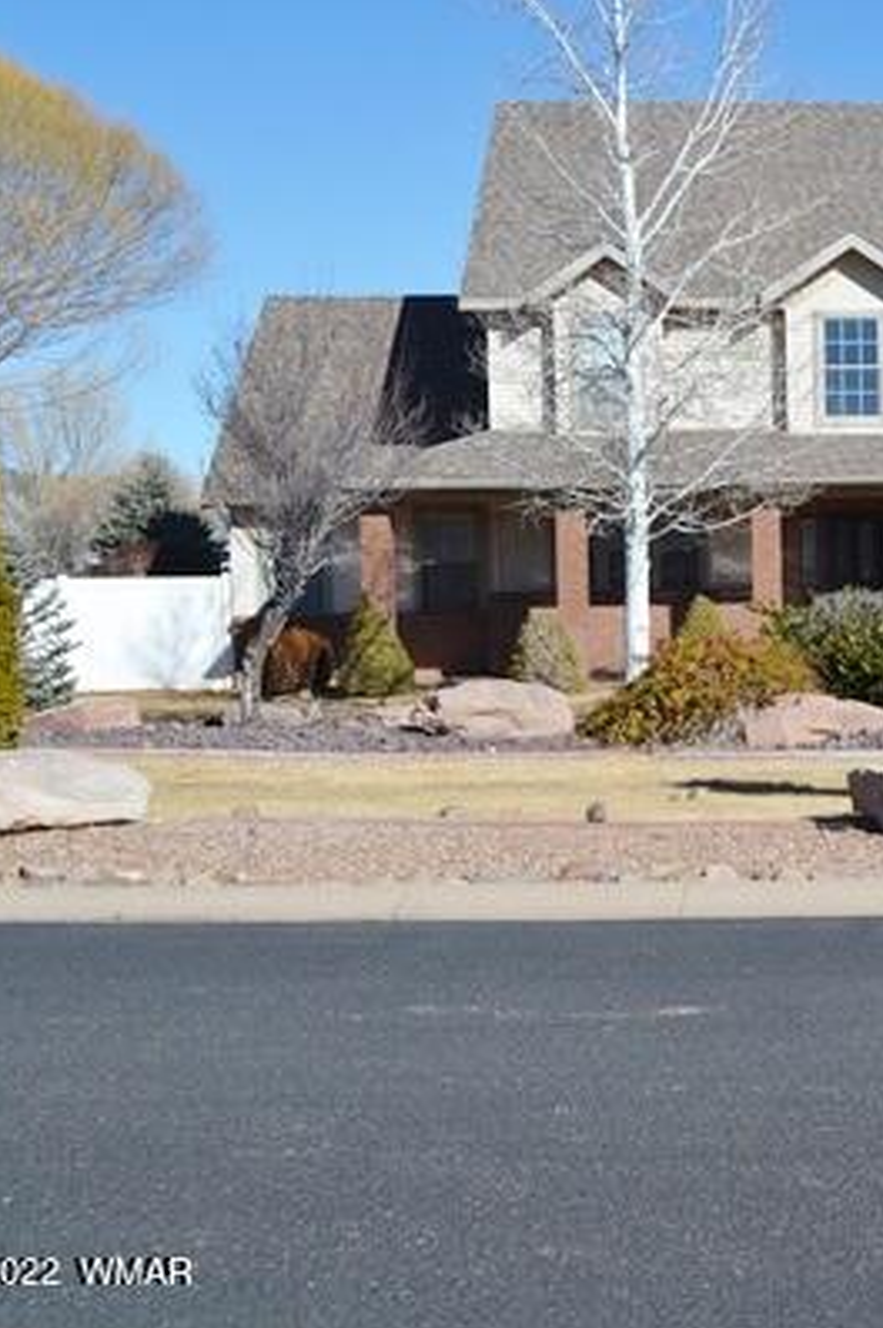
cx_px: 937
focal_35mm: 59
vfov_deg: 34.0
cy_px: 662
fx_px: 2174
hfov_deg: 21.9
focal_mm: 26
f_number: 9
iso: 100
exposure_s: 1/320
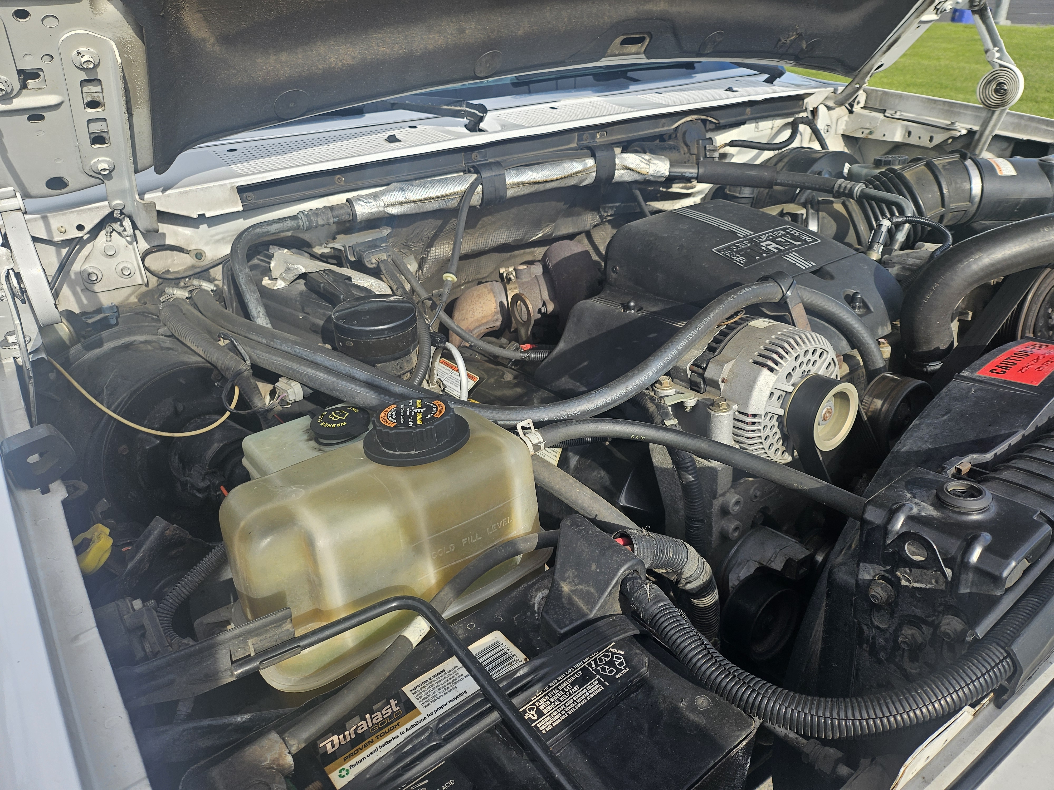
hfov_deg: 71.6
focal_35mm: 24
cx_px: 527
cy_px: 395
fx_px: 731
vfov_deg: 56.8
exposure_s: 1/1205
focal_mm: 5
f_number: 1.8
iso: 50
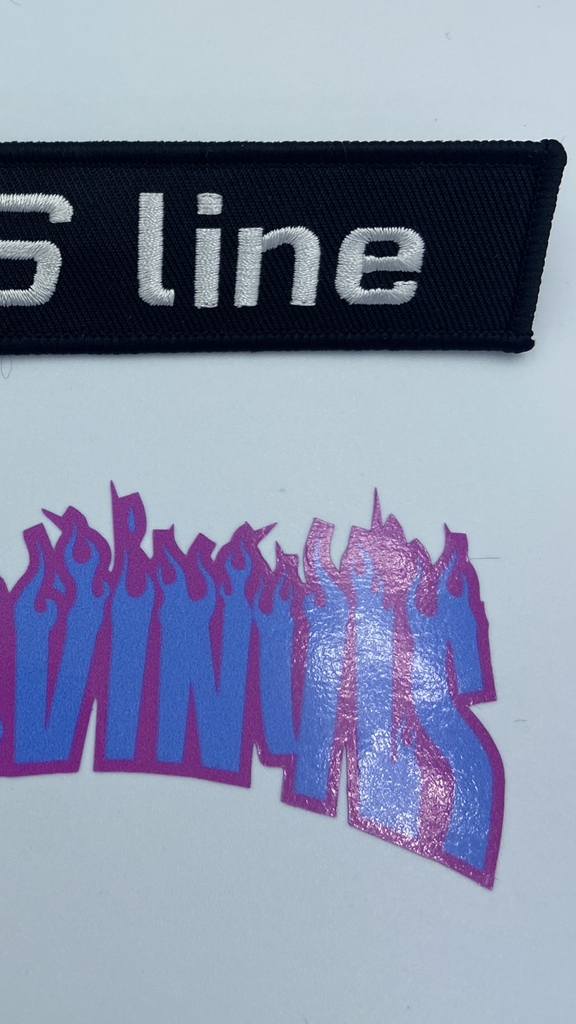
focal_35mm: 40
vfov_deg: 50.0
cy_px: 388
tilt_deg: -73.4
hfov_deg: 28.5
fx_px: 1086
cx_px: 51
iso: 32
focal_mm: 4.25
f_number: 1.8
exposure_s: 1/990
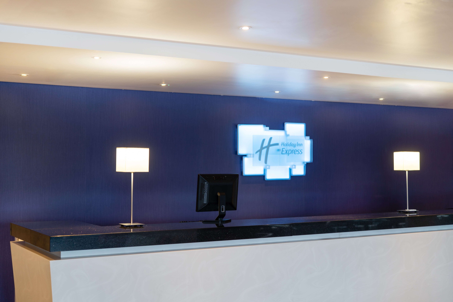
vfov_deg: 27.0
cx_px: 226
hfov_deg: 39.6
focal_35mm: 50
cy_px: 151
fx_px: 629
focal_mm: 50
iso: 100
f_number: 1.4
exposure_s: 1/80
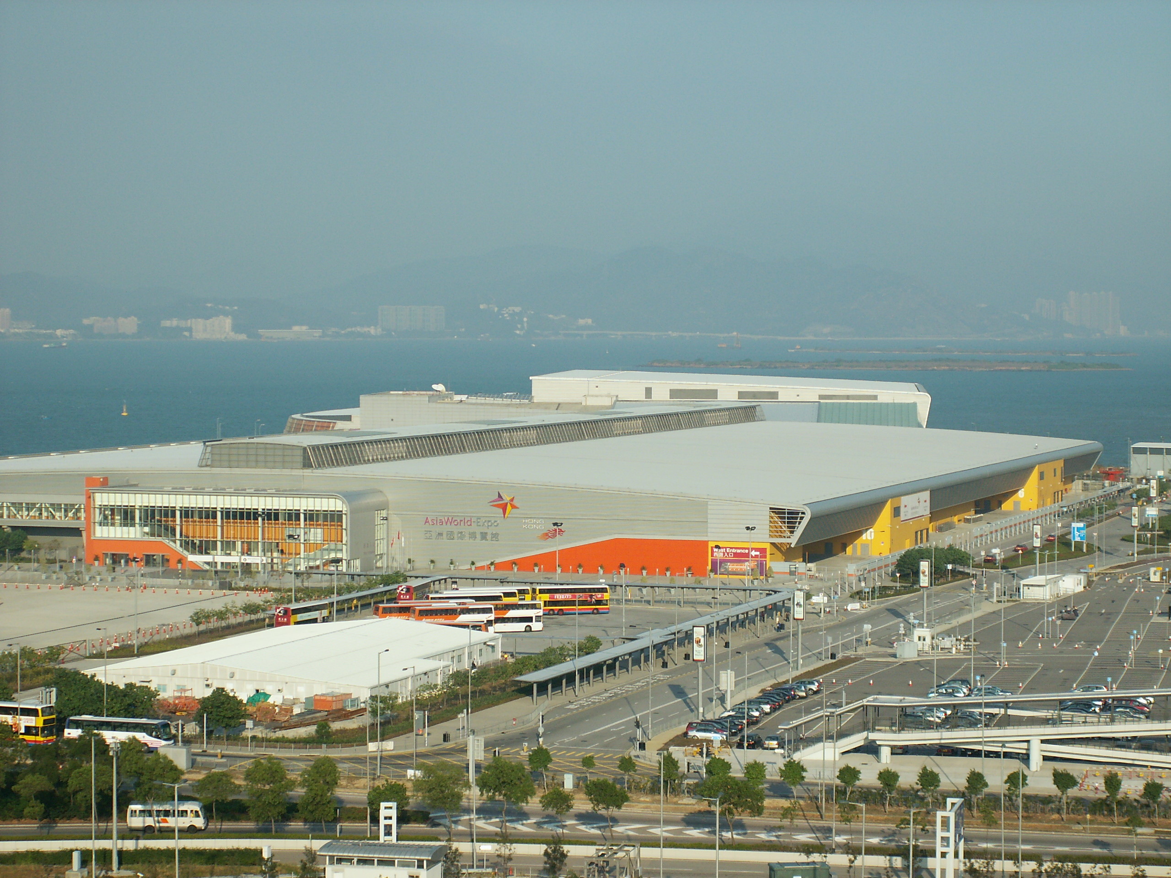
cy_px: 439
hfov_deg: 22.3
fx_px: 2977
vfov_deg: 16.8
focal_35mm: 88
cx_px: 586
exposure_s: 1/1000
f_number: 3.5
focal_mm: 14.76
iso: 50
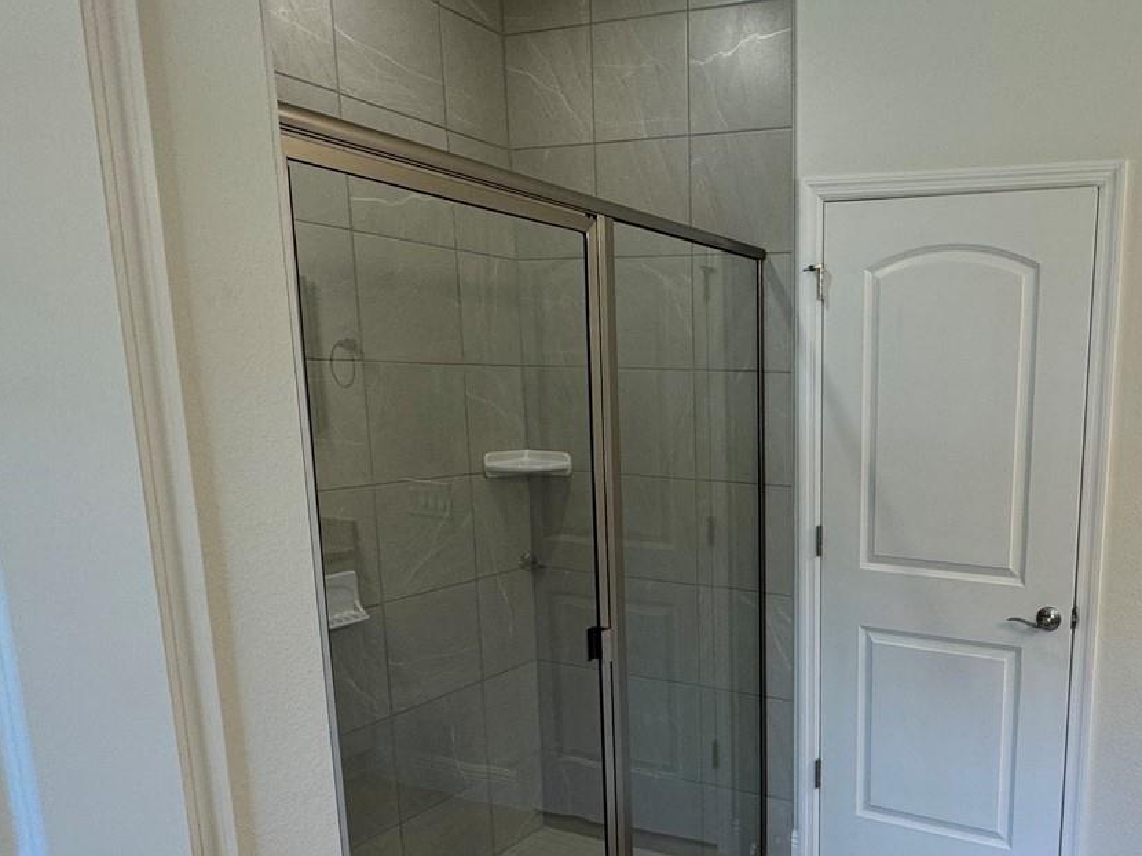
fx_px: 890
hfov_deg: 60.4
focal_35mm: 27
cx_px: 904
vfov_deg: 50.8
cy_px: 538
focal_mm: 2.22
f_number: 2.2
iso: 125
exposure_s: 1/120
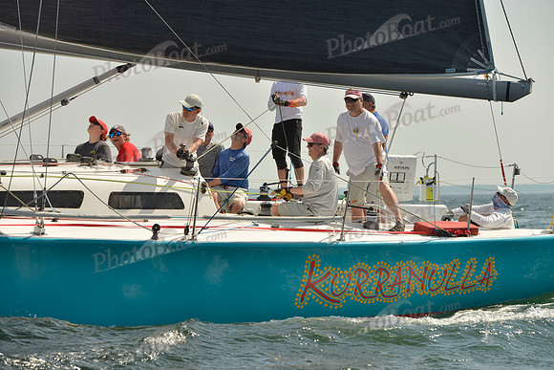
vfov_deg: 11.2
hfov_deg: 16.8
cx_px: 277
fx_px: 1878
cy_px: 185
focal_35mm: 122
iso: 200
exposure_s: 1/1250
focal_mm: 122
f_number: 7.1
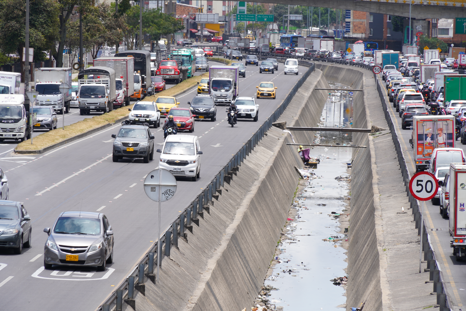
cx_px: 233
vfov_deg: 5.7
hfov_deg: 8.6
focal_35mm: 240
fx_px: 3106
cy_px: 156
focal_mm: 240
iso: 160
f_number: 18
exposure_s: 1/60
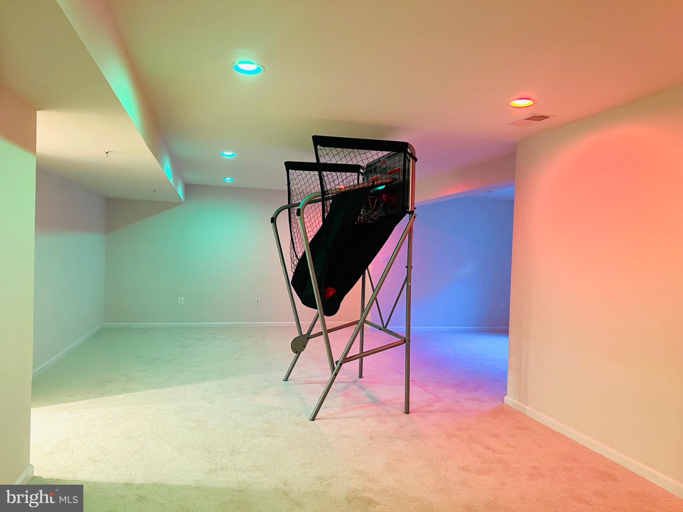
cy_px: 256
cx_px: 342
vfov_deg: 53.1
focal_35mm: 26
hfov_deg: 67.3
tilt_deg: -1.5
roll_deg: -1.9
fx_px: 513
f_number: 1.5
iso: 500
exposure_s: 1/60
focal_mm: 5.7
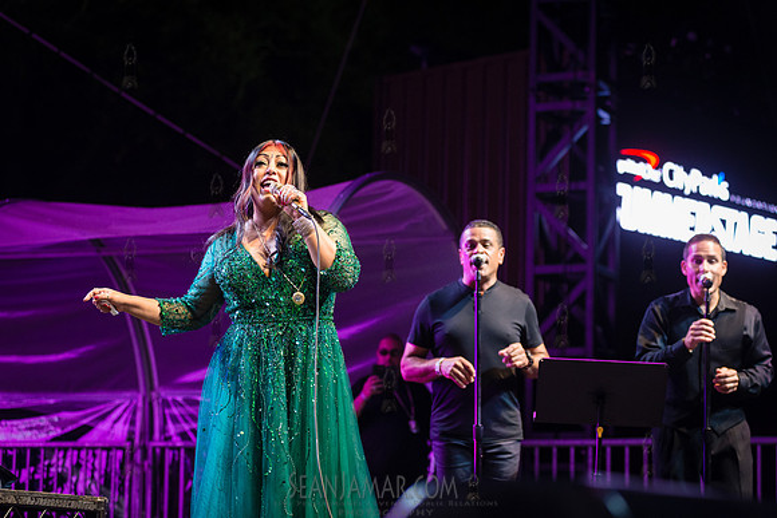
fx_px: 2159
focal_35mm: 100
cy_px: 259
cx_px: 388
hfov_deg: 20.4
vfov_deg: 13.7
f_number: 4
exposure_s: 1/320
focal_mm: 100
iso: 2500
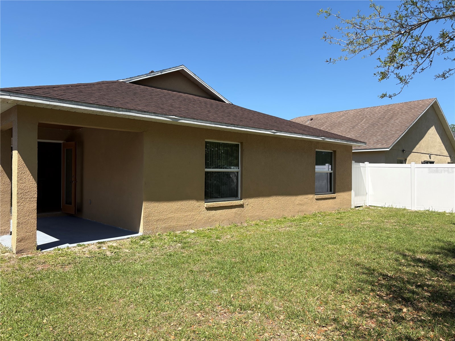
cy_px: 170
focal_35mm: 26
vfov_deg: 53.1
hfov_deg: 67.3
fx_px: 342
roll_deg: -0.2
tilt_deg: +0.4
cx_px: 228
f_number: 1.6
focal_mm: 5.96
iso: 50
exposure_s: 1/2639
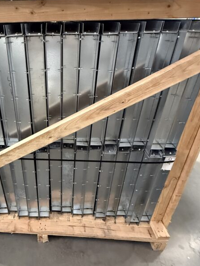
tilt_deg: -27.2
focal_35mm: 24
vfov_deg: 71.3
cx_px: 50
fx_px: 185
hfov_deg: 54.2
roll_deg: +1.0
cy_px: 115
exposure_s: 1/60
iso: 800
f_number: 2.2
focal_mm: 2.22
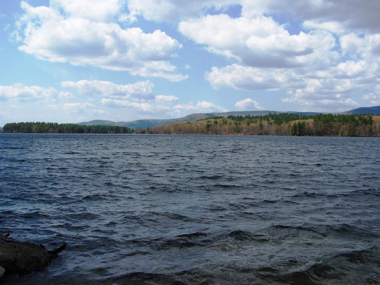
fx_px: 417
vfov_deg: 37.7
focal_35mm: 38
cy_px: 142
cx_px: 190
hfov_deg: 49.0
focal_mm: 6.3
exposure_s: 1/500
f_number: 5.6
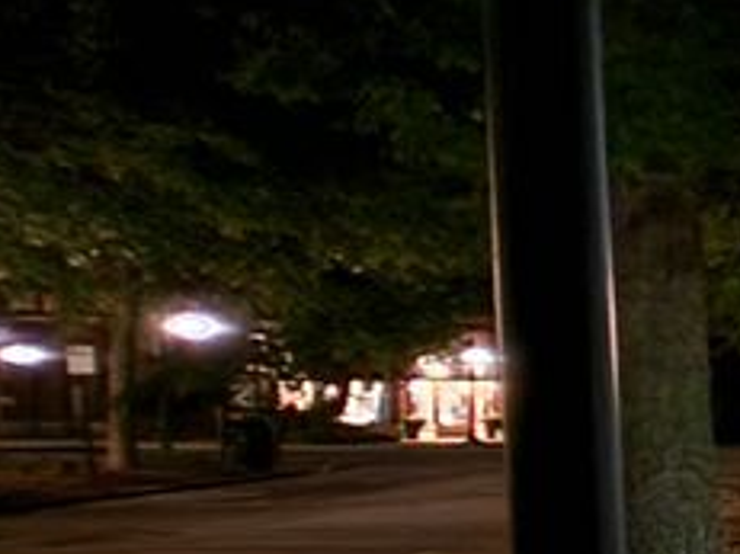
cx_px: 2041
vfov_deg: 20.2
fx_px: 1538
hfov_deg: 12.8
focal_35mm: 72
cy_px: 448
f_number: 2.2
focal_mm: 1.7
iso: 320
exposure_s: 1/4
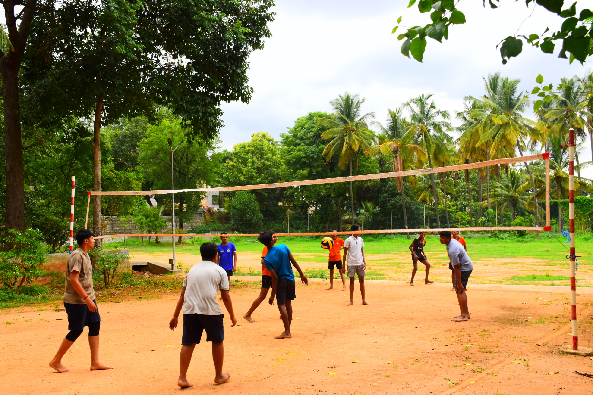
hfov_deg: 49.6
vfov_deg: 34.2
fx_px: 642
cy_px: 198
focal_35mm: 39
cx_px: 296
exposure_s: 1/200
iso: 400
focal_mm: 26
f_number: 7.1
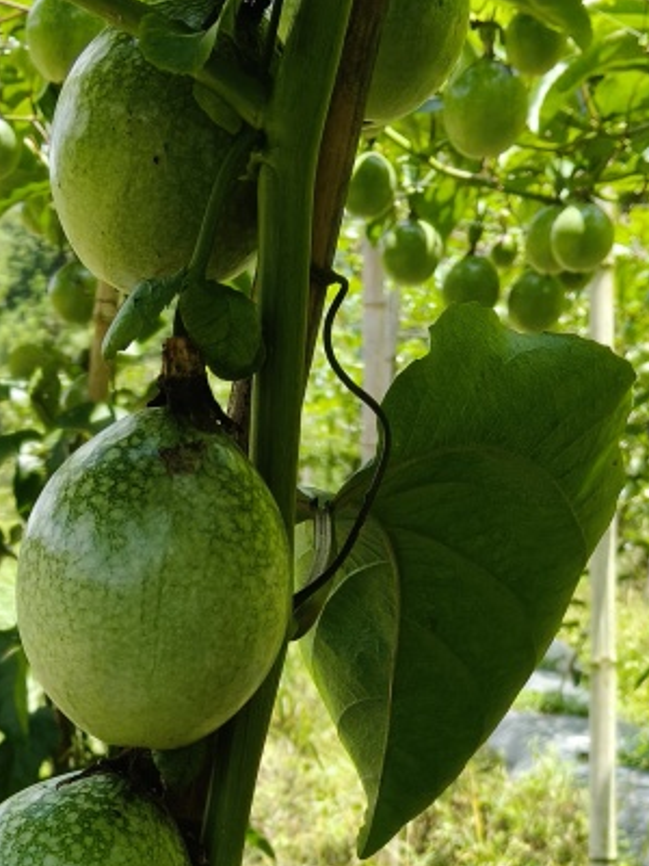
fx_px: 1800
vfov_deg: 25.2
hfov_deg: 20.2
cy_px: 939
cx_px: 123
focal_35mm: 72
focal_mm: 3.98
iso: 50
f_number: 1.8
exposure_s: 1/1014
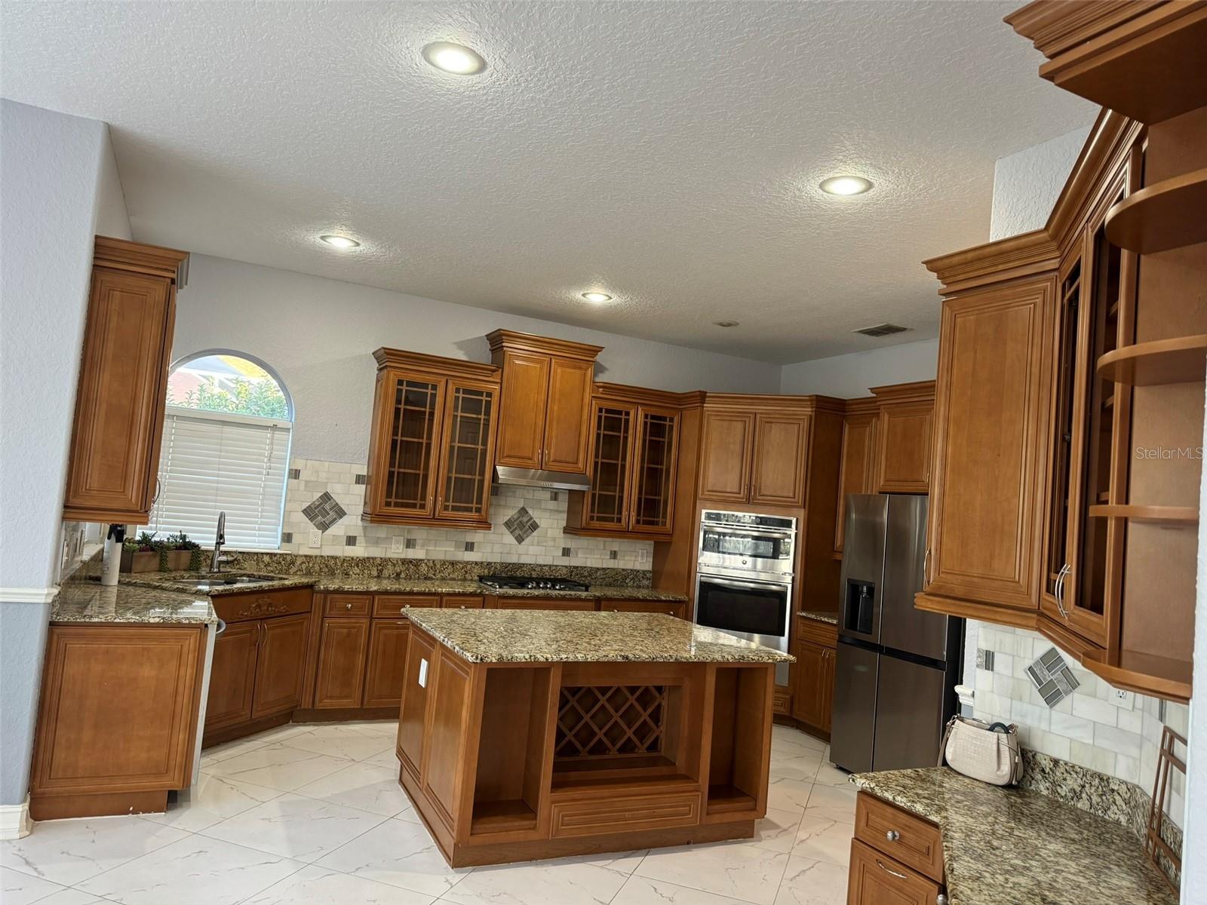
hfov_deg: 71.6
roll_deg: -4.9
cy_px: 452
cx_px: 604
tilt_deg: +2.6
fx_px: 837
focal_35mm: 24
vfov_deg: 56.8
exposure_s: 1/60
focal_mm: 6.76
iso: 250
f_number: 1.78
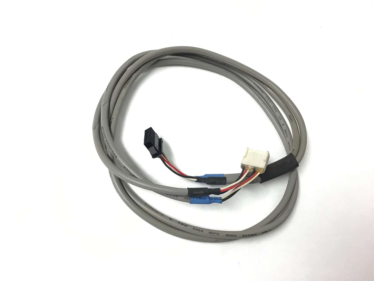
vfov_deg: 45.4
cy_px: 140
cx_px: 187
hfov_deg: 58.4
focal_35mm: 31
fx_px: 335
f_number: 2.4
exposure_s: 1/30
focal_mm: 3.3
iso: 40
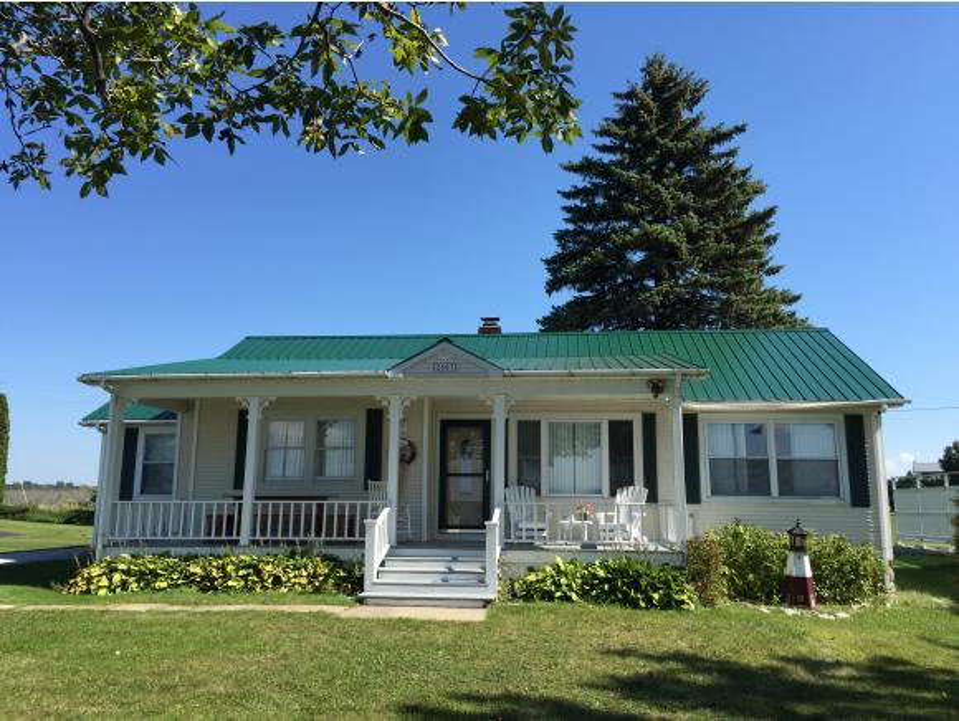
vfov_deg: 48.3
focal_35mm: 29
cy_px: 360
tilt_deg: +10.0
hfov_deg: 61.6
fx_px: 804
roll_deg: -2.5
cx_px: 480
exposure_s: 1/1236
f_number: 2.2
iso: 32
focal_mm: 4.15
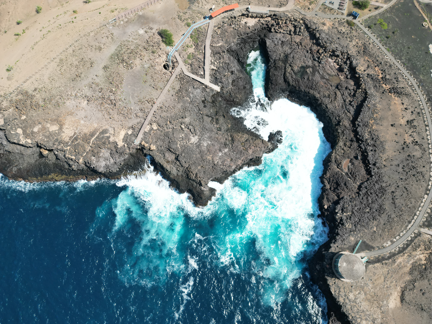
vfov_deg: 56.8
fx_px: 300
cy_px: 162
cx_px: 216
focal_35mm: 24
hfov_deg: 71.6
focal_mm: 6.72
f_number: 1.7
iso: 160
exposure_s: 1/2500
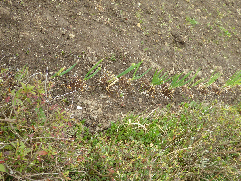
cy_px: 104
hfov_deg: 38.9
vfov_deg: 29.6
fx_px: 341
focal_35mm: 49
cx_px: 118
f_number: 3.8
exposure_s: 1/160
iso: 100
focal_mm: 7.2
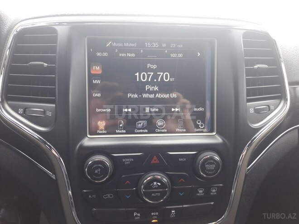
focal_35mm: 28
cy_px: 112
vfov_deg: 49.7
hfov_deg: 63.4
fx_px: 242
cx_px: 150
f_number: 1.9
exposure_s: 1/100
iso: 80
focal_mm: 3.7
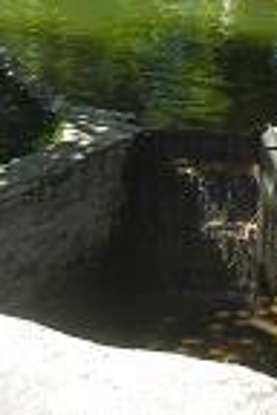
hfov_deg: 16.6
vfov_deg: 23.8
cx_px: 20
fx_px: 935
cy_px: -12
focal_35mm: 81
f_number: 2.8
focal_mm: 6
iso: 100
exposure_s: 1/400
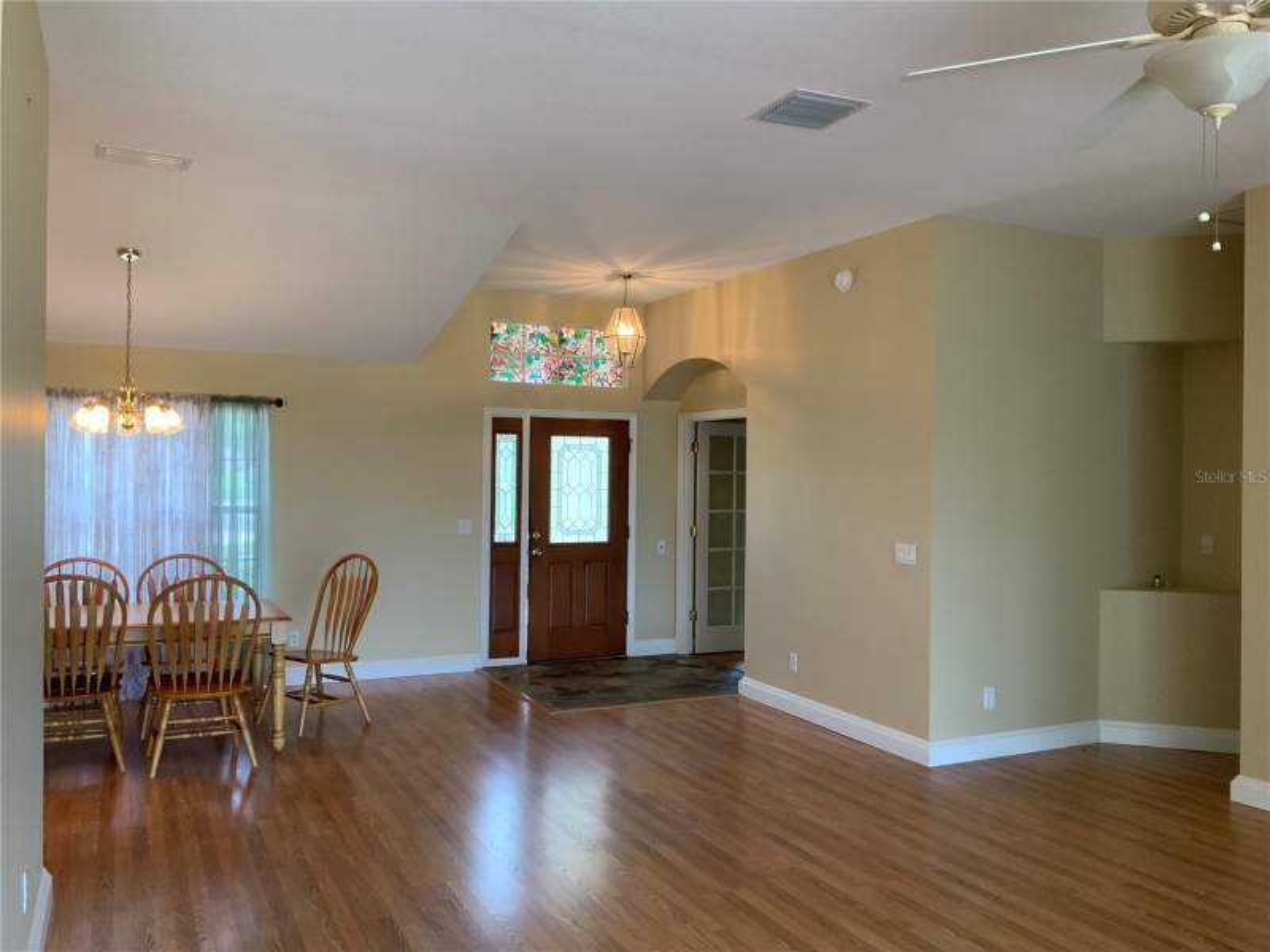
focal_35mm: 29
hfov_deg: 61.7
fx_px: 1064
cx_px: 635
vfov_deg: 48.2
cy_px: 476
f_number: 1.8
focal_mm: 3
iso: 64
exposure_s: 1/60
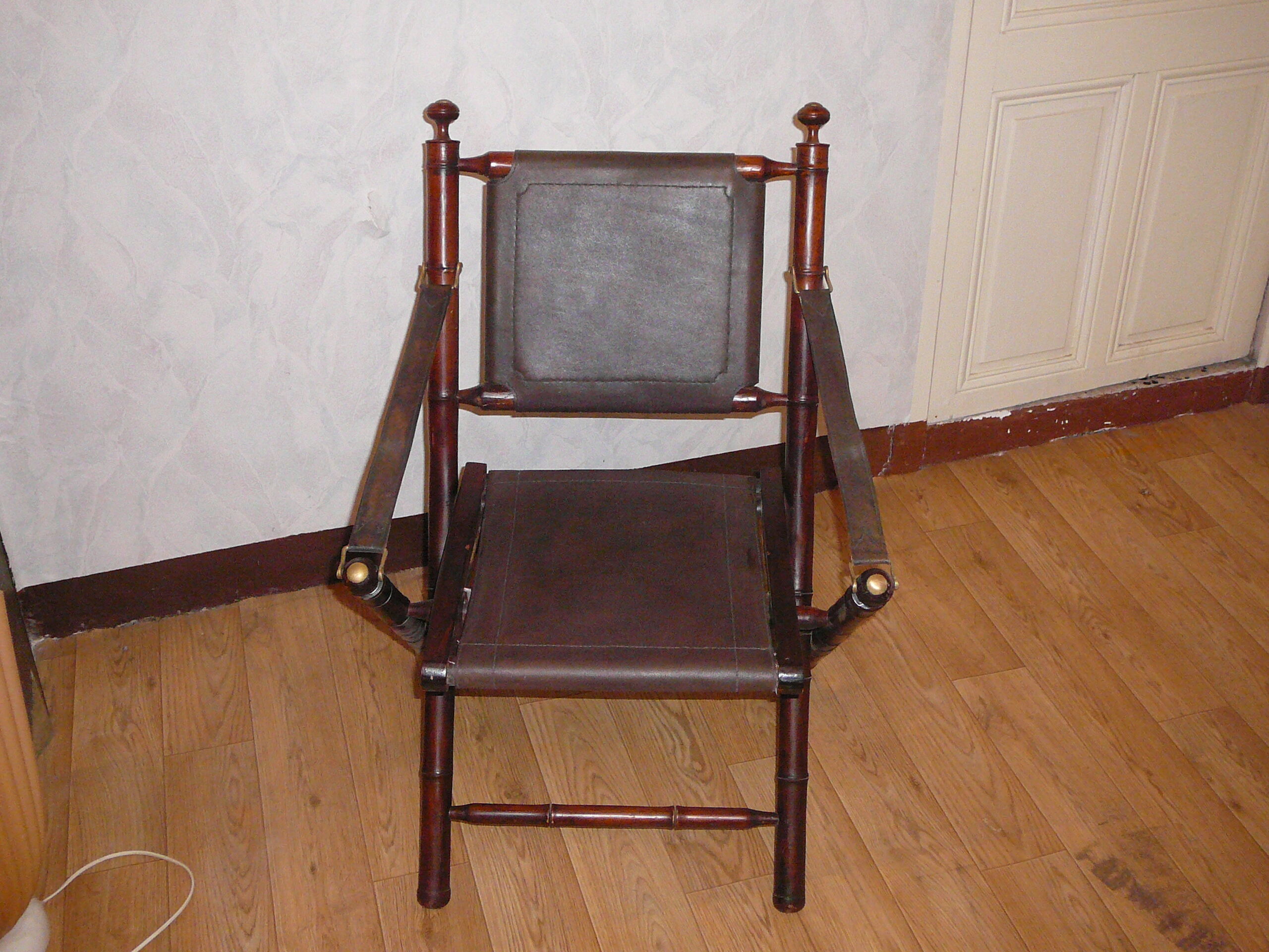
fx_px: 1503
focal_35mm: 41
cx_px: 634
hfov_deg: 45.8
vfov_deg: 35.1
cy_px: 476
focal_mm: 6.1
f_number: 3.1
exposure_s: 1/30
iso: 320
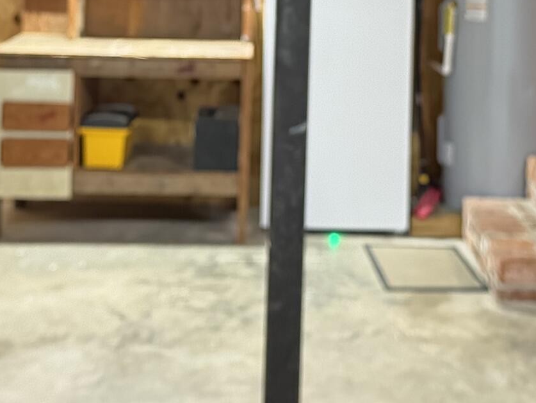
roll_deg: -1.2
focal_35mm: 86
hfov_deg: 22.7
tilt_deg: -2.3
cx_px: 299
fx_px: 1332
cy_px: -55
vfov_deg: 16.6
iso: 1000
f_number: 1.78
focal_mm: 6.76
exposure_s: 1/40
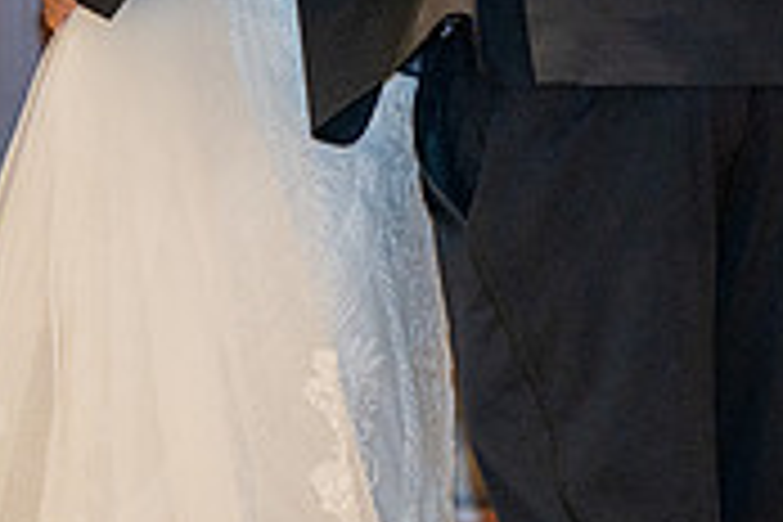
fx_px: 10874
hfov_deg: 4.1
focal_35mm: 500
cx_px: 418
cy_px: -308
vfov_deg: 2.7
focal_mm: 150
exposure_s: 1/160
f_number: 3.2
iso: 1250
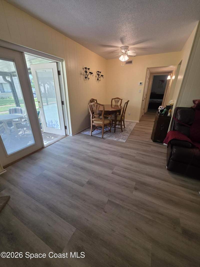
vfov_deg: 106.2
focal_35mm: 13
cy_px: 134
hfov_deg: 89.9
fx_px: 100
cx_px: 100
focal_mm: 2.2
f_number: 1.9
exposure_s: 1/120
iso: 160
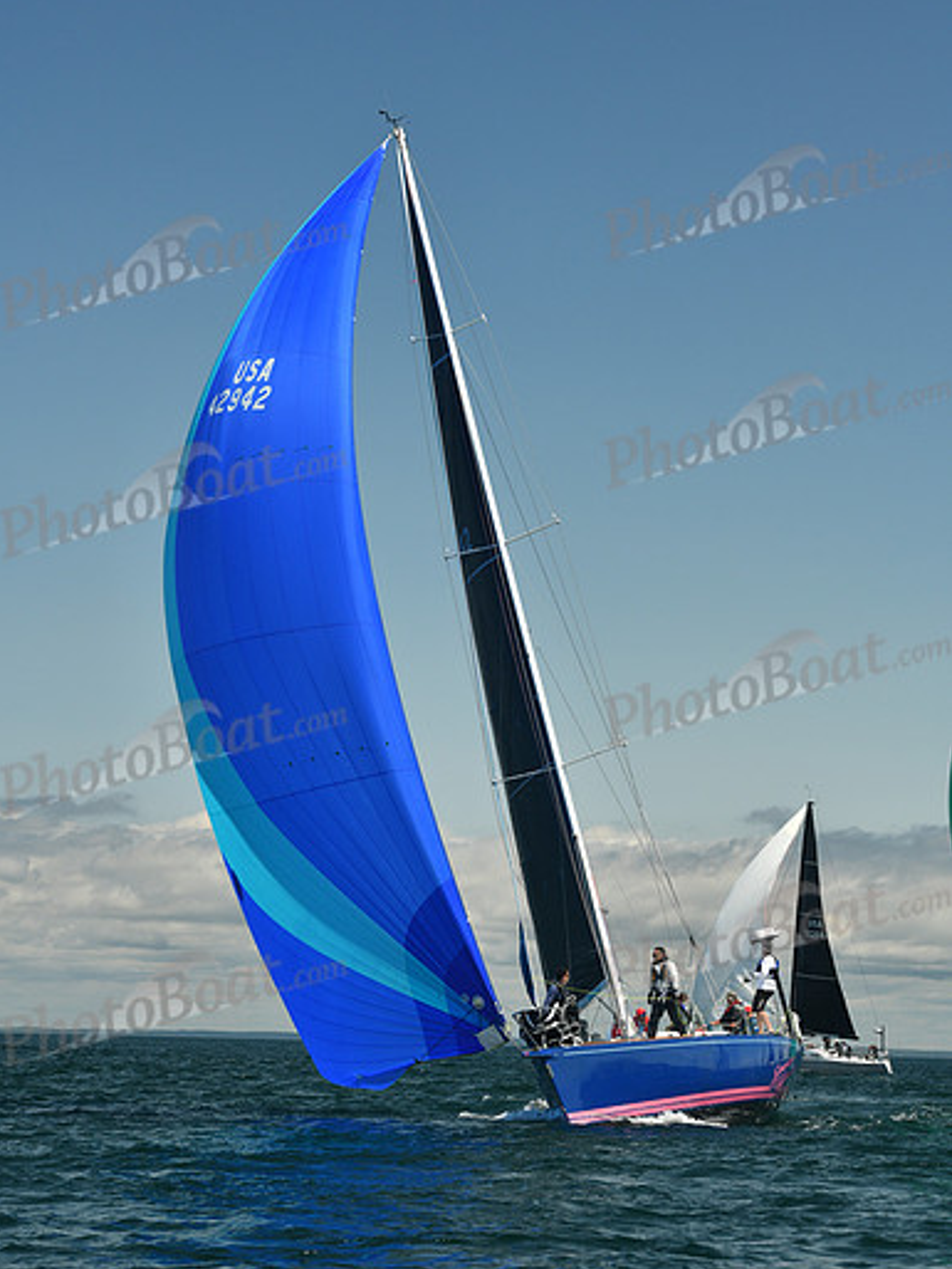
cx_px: 476
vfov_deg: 19.6
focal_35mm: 100
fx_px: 3665
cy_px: 589
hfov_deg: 14.8
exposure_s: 1/640
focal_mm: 92
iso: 320
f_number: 8
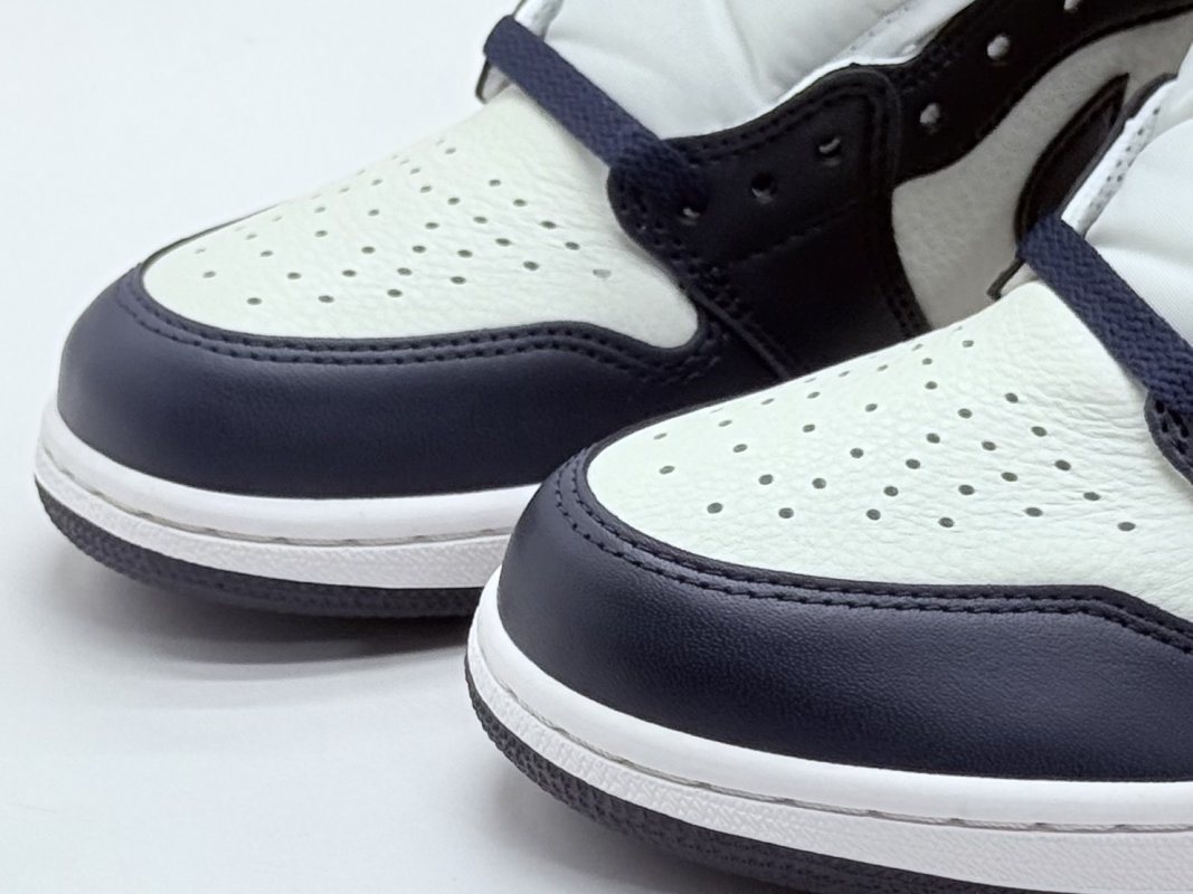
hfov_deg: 39.7
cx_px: 596
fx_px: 1654
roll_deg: +2.9
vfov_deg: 30.3
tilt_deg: -25.7
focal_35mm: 48
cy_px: 447
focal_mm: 6.76
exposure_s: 1/636
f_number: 1.78
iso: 64
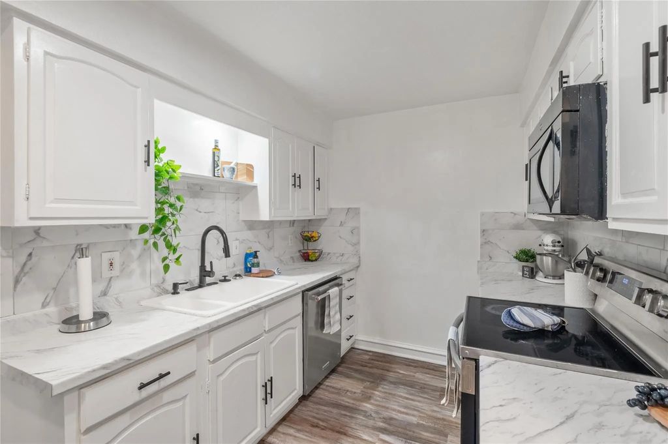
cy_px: 222
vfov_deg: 73.7
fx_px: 297
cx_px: 334
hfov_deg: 96.8
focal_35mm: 16
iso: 800
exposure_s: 1/125
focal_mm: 16
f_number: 11
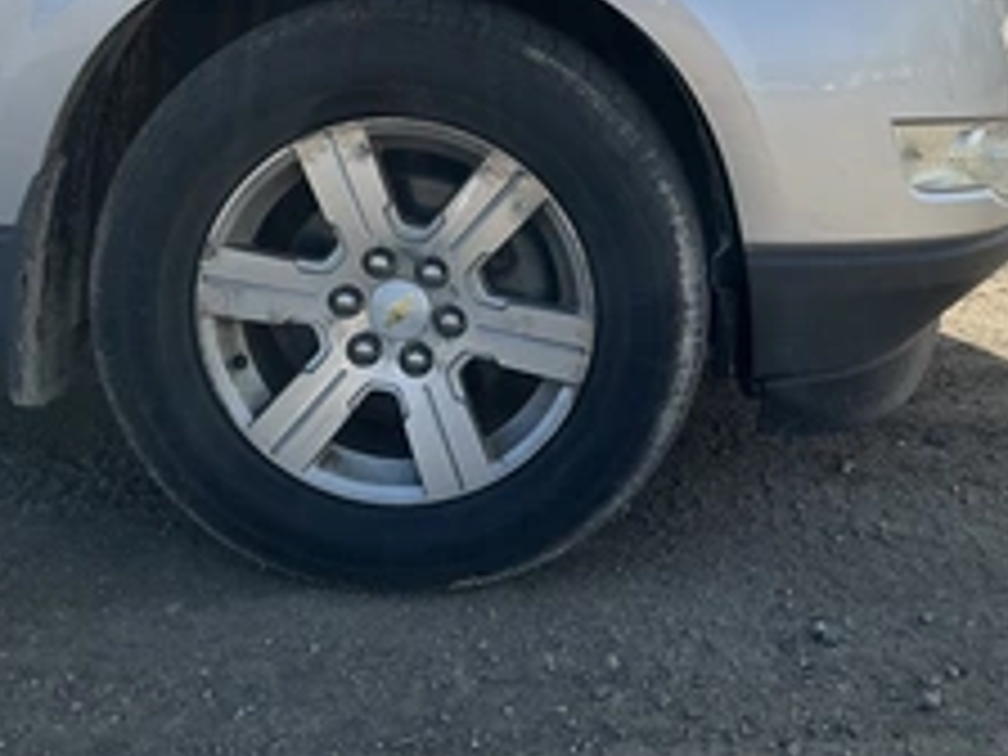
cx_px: 630
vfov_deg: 28.4
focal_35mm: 50
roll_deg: -0.7
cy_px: 130
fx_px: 1456
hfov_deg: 38.0
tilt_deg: -9.5
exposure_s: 1/1144
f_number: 1.8
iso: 25
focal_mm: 3
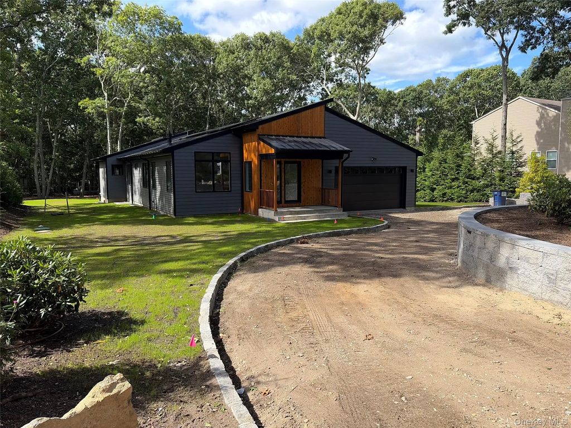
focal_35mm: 26
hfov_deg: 67.3
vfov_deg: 53.1
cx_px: 286
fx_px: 429
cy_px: 214
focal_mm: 5.96
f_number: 1.6
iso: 50
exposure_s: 1/1706
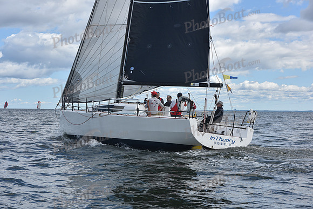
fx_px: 609
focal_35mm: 70
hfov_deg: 28.8
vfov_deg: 19.5
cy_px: 104
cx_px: 156
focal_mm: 70
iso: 250
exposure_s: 1/800
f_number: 8
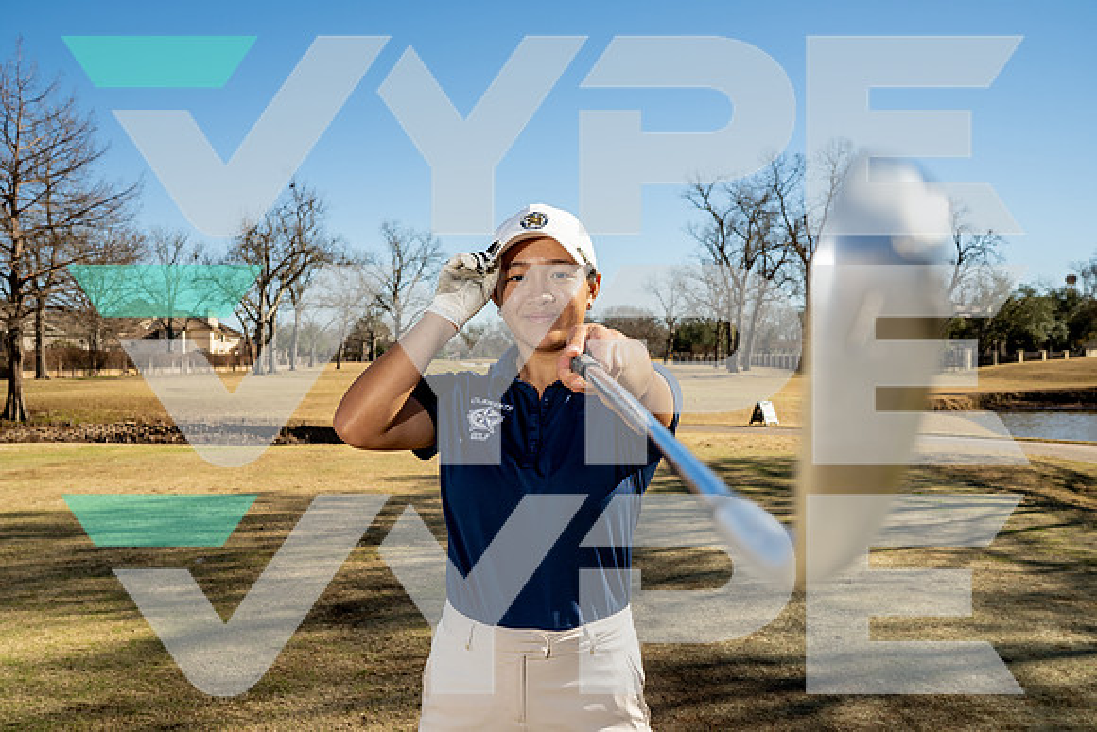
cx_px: 548
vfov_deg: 37.9
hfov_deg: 54.4
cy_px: 366
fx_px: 1067
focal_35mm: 35
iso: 50
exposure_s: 1/250
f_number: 8
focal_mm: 35
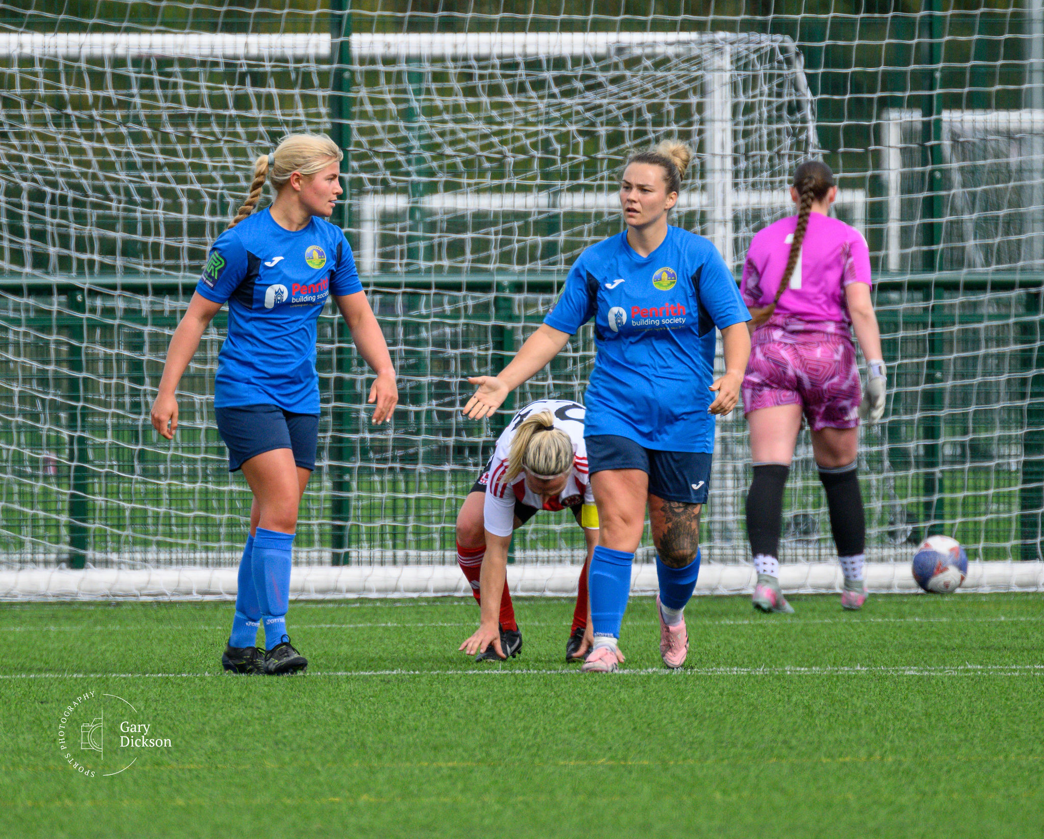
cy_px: 298
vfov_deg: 1.8
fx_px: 26878
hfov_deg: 2.2
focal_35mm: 868
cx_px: 382
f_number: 5.6
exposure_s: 1/1600
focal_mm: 400
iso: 640
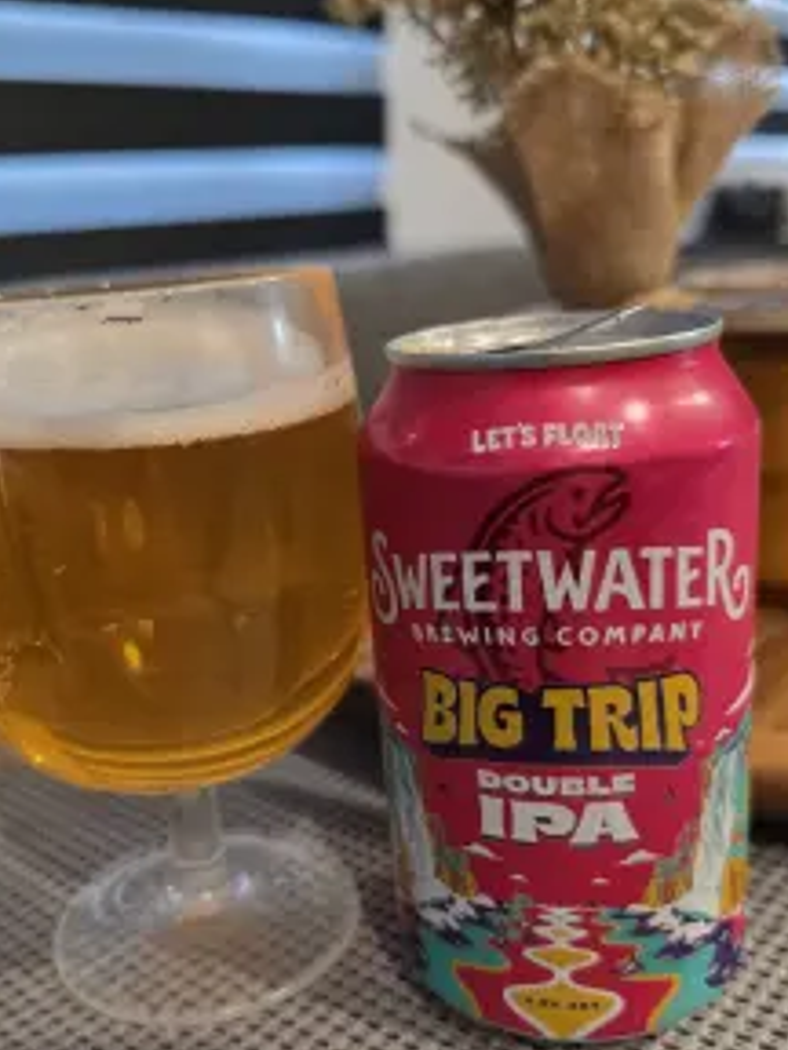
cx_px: 306
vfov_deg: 56.7
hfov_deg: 43.9
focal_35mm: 32
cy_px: 580
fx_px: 971
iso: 1000
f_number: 1.4
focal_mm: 6.5
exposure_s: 1/120
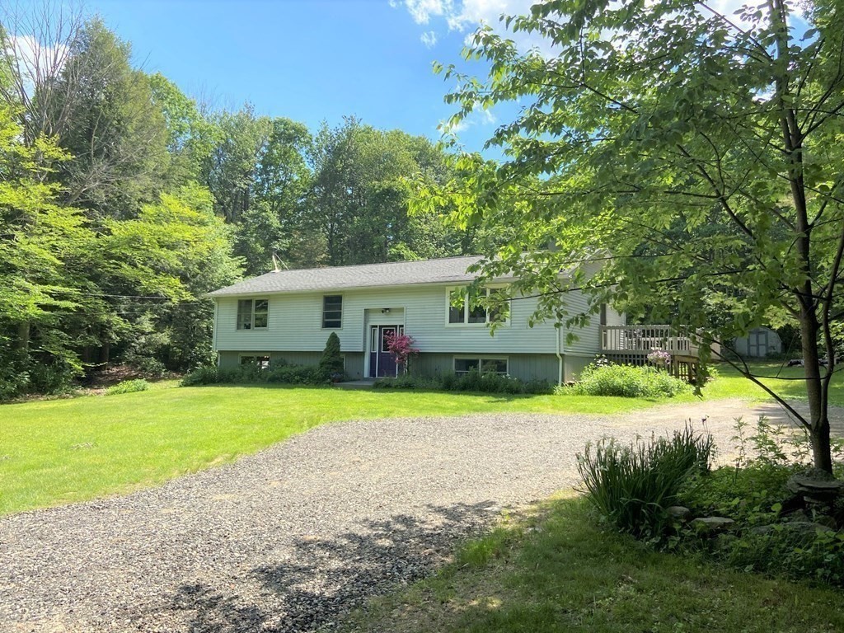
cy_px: 316
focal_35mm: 26
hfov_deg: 67.3
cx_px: 422
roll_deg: -0.5
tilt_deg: +2.9
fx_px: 634
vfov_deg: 53.1
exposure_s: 1/1193
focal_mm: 4.25
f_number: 1.8
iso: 32
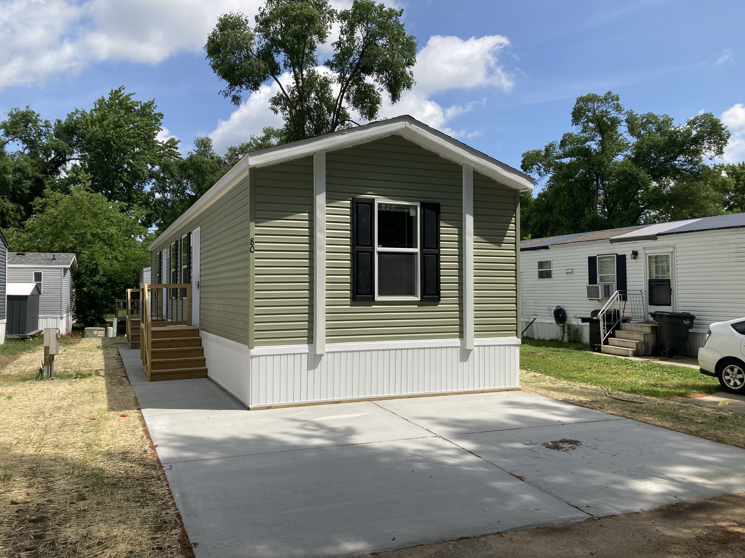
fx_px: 603
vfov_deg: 49.7
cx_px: 372
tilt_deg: +2.3
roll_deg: +0.3
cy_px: 279
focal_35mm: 28
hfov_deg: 63.4
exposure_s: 1/2114
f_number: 1.8
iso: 20
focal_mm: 3.99
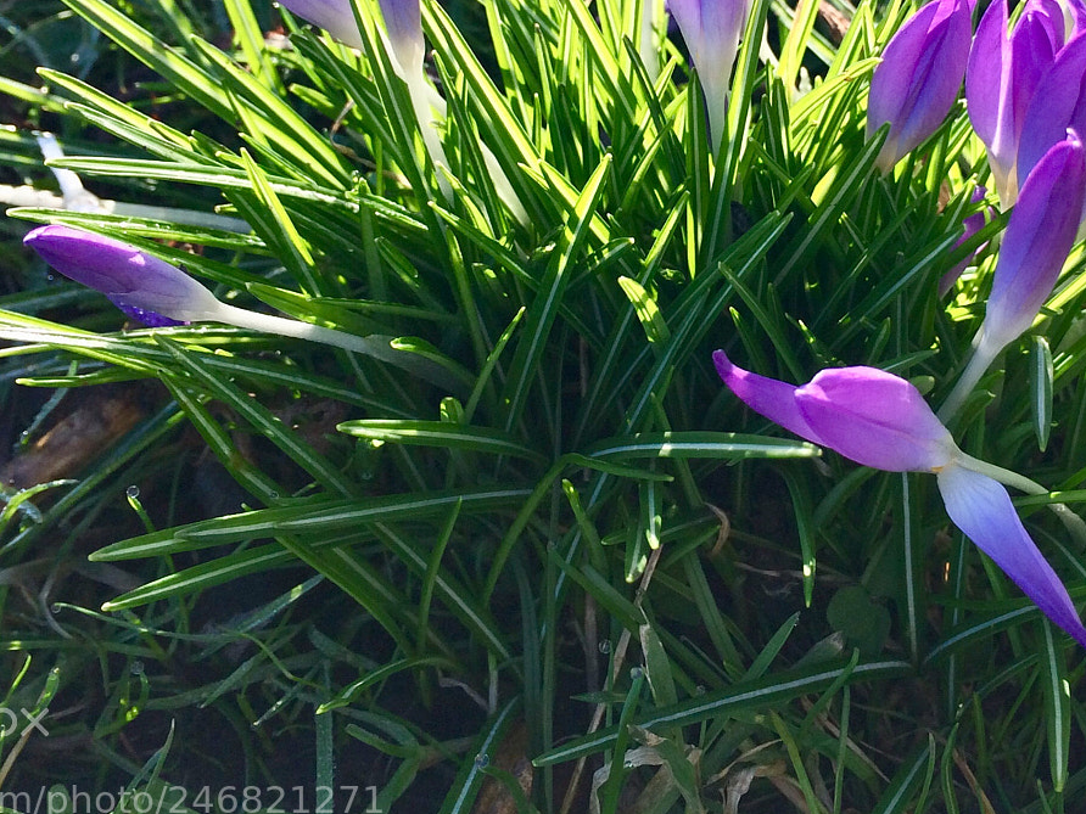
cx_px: 721
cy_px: 165
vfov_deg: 27.5
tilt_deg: -49.1
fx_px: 1631
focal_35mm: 52
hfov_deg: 36.5
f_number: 2.2
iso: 32
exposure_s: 1/348
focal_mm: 4.15
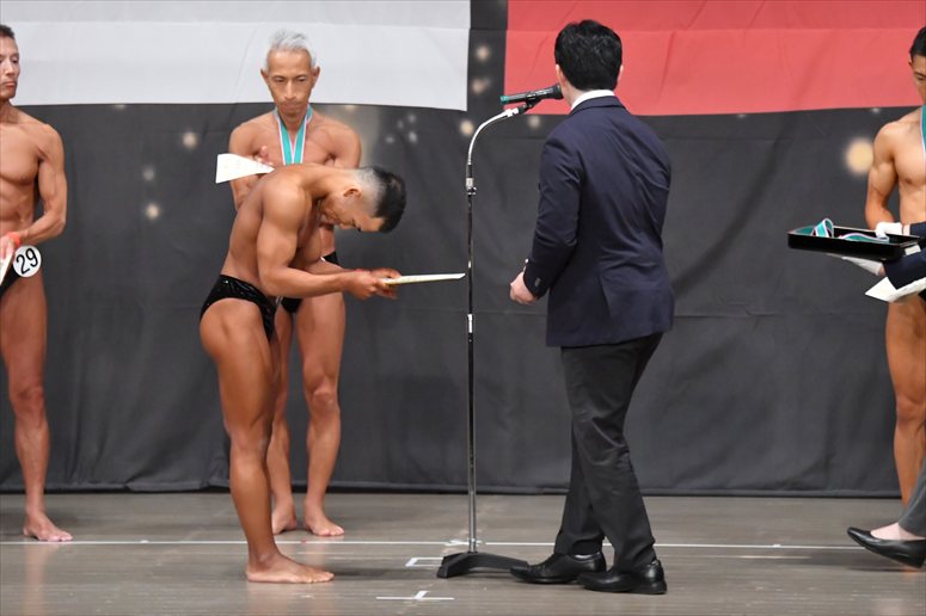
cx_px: 463
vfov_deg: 6.1
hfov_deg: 9.2
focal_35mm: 225
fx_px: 5785
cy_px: 308
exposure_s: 1/400
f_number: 5.6
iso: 6400
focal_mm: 150
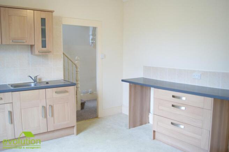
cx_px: 114
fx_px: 191
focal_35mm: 30
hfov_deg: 62.0
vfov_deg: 43.5
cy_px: 76
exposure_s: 1/3
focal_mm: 20
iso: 100
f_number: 3.5
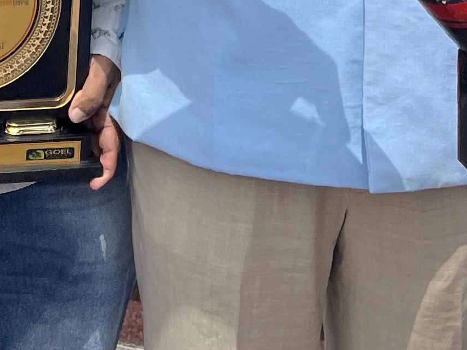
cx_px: -111
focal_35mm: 123
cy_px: -411
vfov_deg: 10.7
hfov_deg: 15.4
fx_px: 1659
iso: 50
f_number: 1.6
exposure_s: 1/5319
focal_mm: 5.1
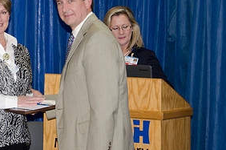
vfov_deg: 8.9
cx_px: 30
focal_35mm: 154
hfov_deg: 13.3
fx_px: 965
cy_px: 37
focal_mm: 50
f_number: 5
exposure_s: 1/60
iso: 400
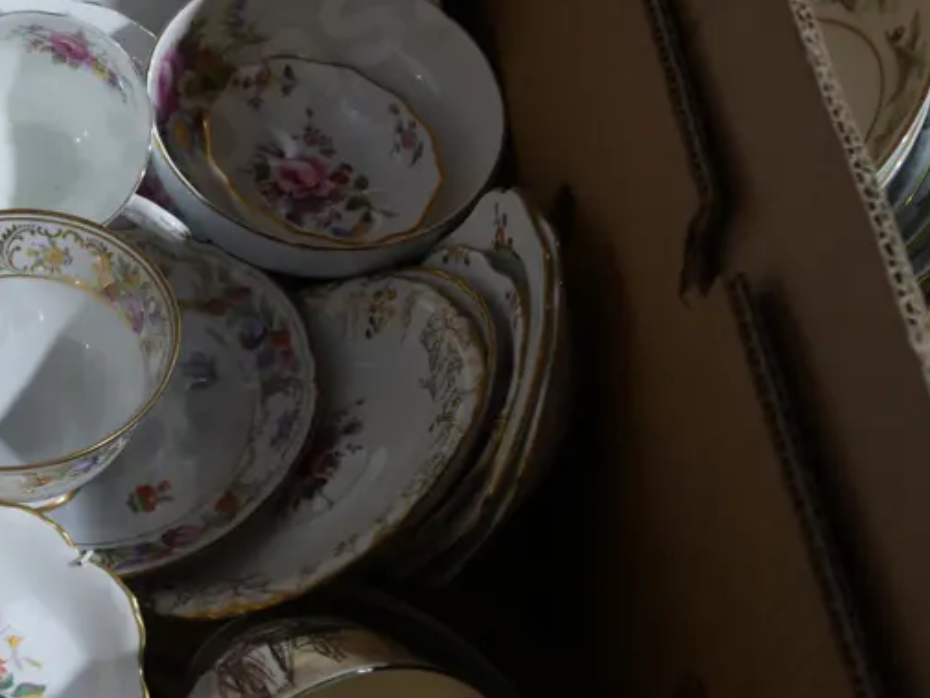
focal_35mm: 69
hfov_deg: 26.6
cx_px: -7
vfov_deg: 21.3
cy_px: 297
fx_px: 1854
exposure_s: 1/60
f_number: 4
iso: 320
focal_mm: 17
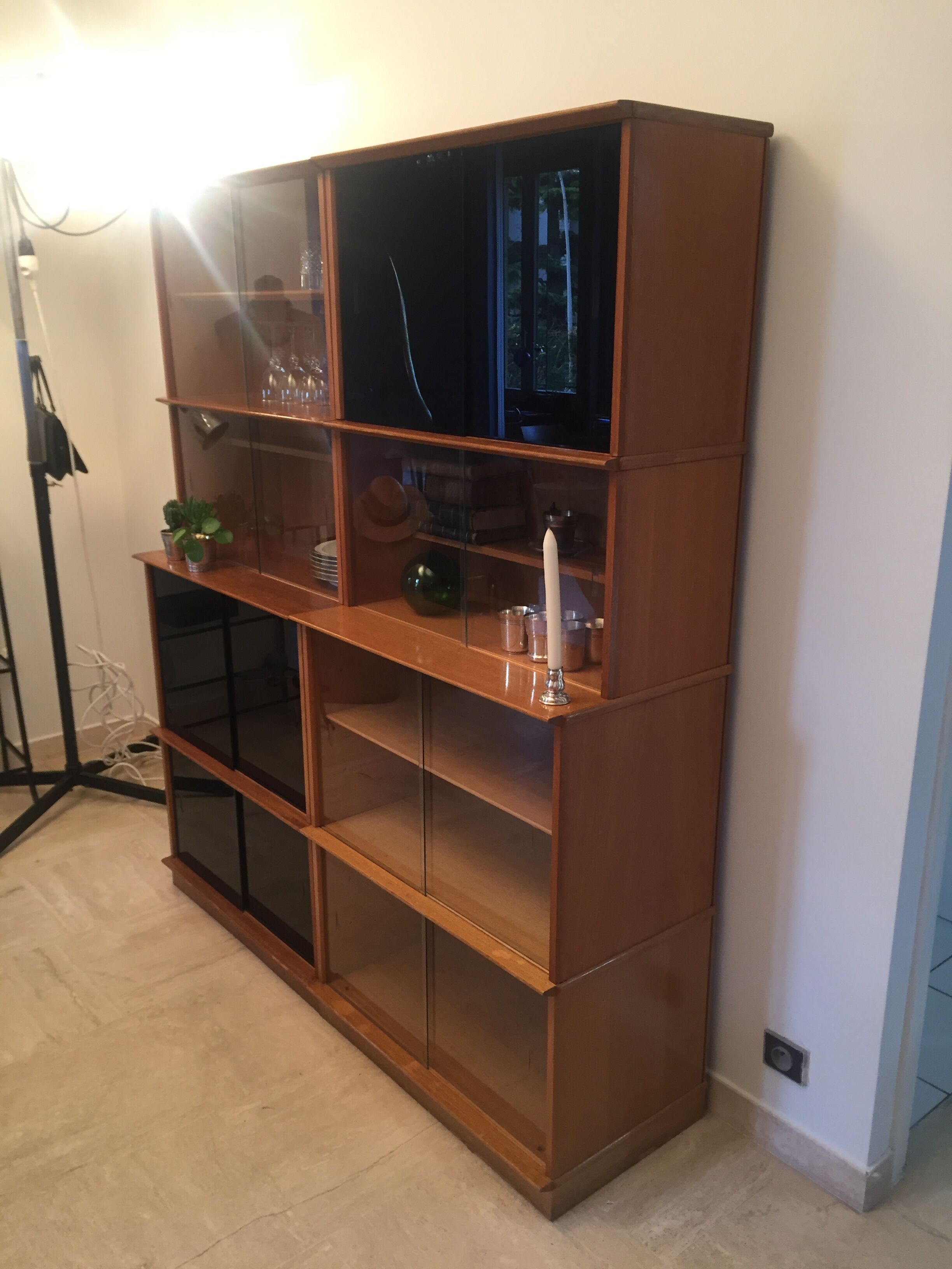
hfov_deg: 48.2
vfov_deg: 61.7
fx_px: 1063
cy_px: 634
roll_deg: +0.6
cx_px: 476
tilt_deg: -17.8
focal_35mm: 29
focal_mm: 4.15
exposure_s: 1/33
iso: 160
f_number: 2.2
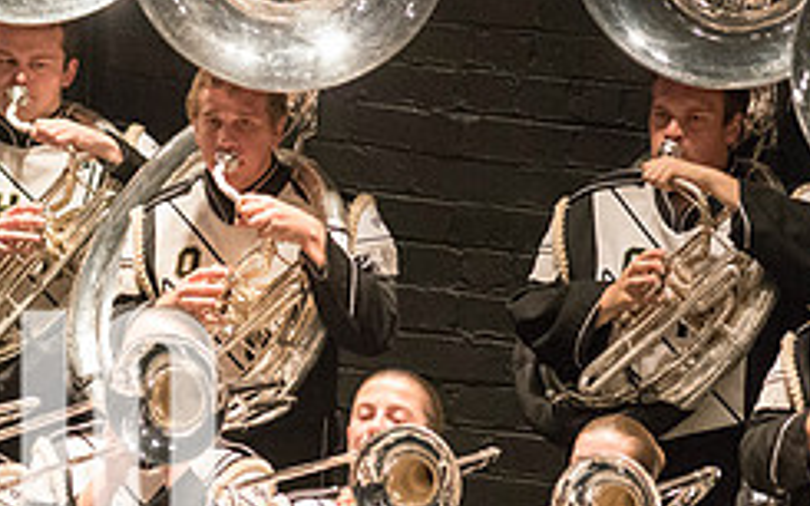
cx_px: -33
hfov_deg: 2.9
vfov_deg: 1.8
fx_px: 15957
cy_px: 465
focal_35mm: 723
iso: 4000
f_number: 2.8
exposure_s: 1/500
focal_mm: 300
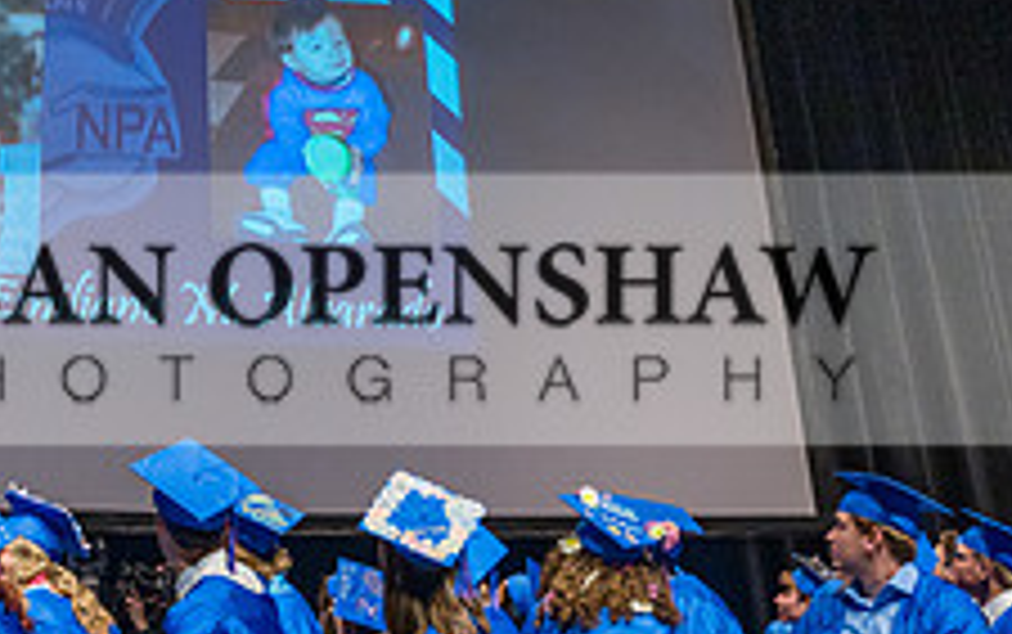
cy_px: 227
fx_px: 1739
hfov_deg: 31.0
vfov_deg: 20.6
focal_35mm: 63
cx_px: 108
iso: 2500
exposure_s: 1/160
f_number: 2.8
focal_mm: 24
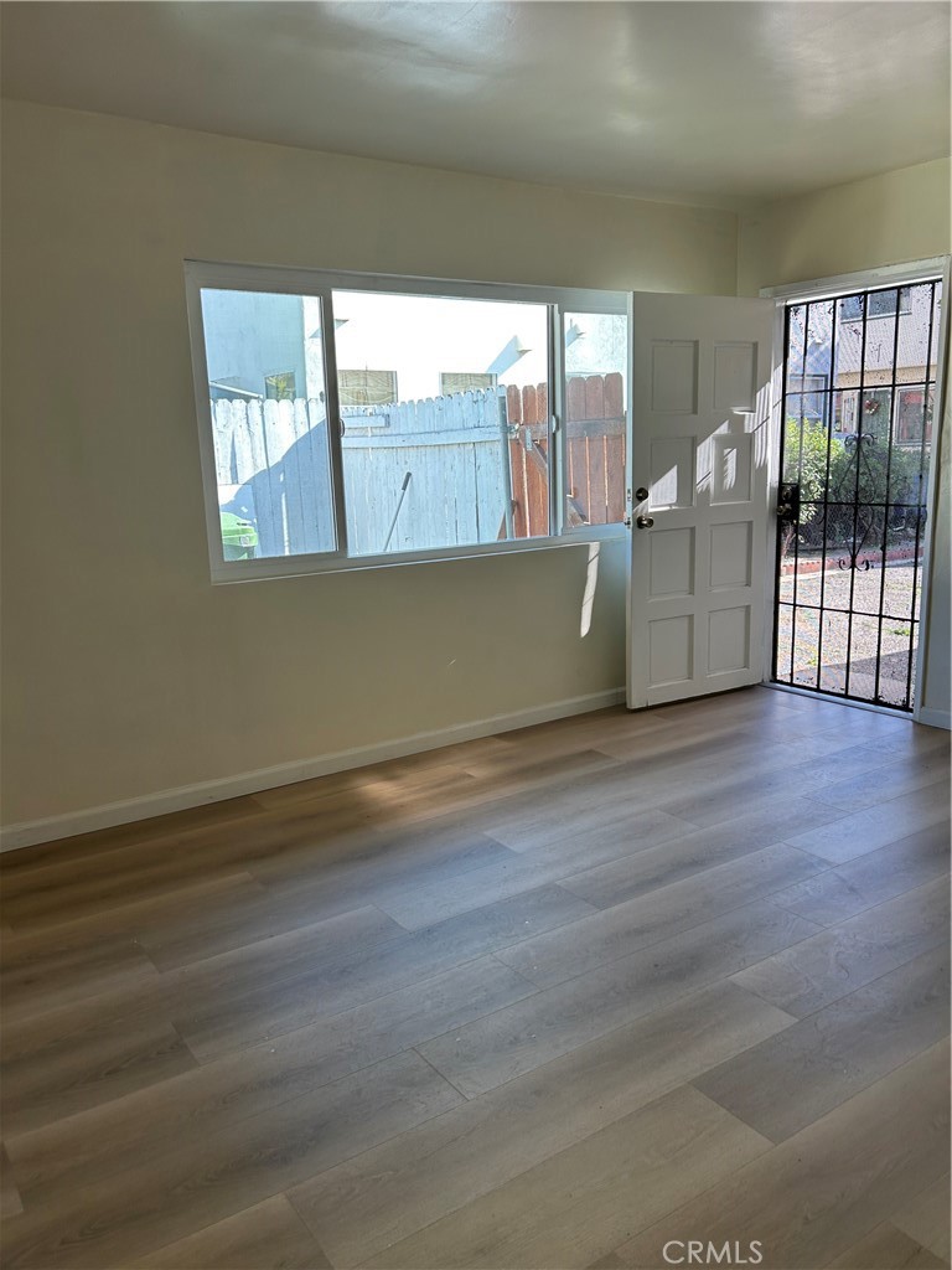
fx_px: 953
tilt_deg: -11.4
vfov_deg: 67.3
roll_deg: +2.0
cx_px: 476
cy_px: 635
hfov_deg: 53.1
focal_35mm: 26
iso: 50
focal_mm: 5.7
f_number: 1.5
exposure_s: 1/121
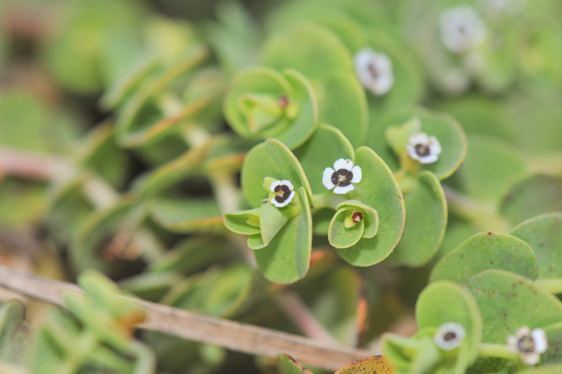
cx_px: 281
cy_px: 187
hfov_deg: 13.7
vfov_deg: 9.1
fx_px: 2340
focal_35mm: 150
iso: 1000
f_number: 11
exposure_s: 1/100
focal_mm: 150
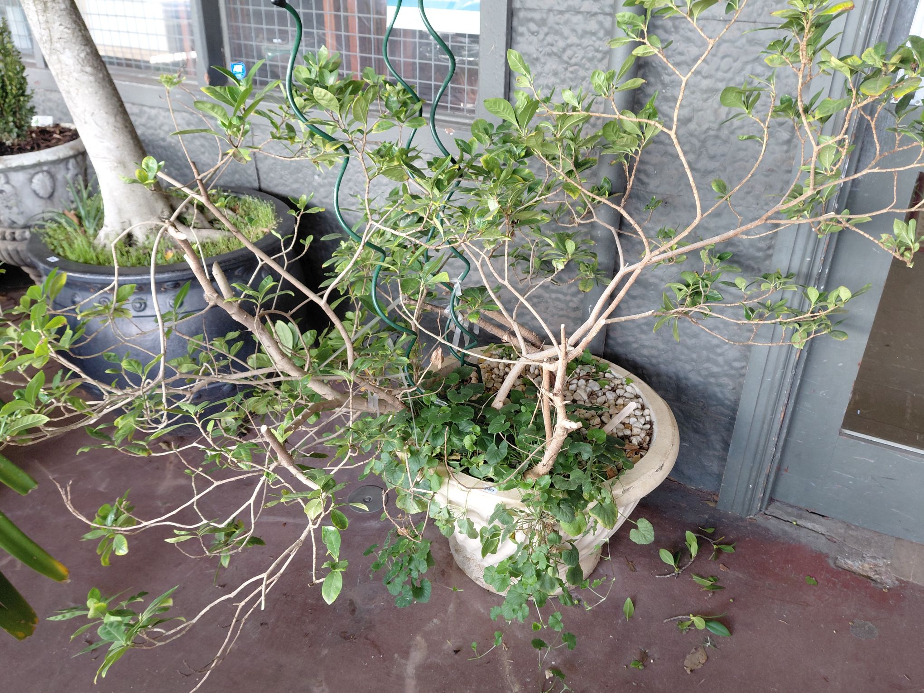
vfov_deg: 54.9
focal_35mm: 25
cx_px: 462
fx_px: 667
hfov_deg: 69.4
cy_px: 346
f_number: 1.8
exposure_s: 1/100
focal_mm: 4.69
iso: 160
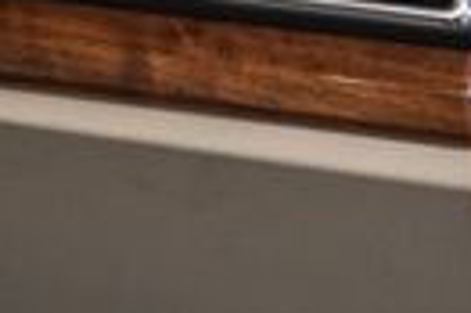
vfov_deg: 9.3
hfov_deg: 12.7
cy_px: -223
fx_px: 1842
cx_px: -471
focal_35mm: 141
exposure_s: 1/100
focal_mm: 24
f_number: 8
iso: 640
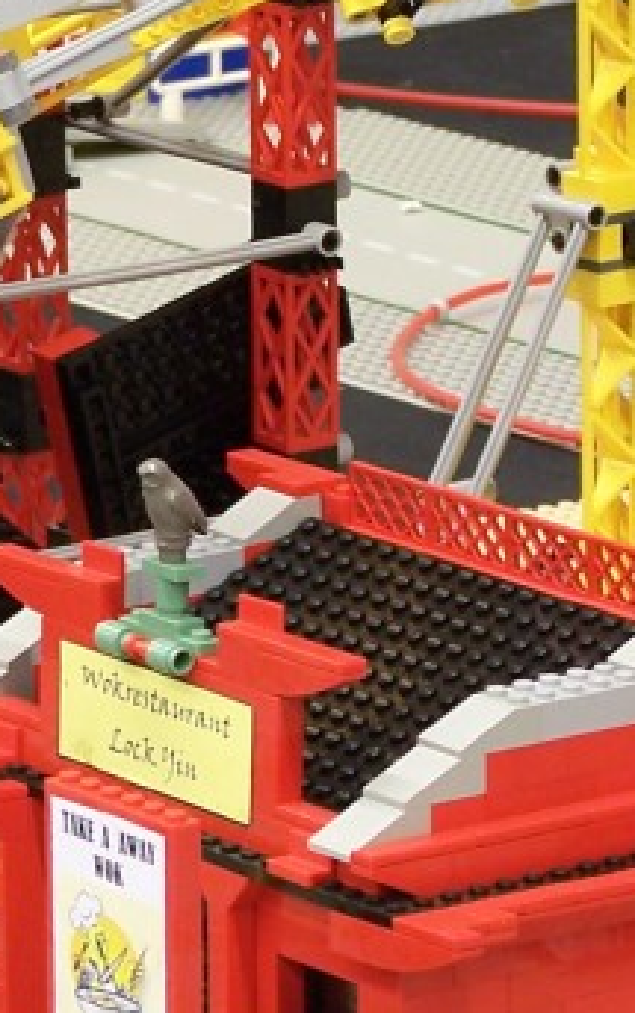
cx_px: -68
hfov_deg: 4.0
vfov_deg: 6.3
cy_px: 475
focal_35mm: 332
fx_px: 9174
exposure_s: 1/2
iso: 80
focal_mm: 17.5
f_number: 3.2
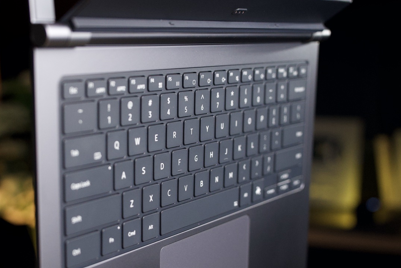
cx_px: 152
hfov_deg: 31.7
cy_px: 184
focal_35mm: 63
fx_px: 702
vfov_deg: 21.5
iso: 2500
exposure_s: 1/400
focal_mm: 34
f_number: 2.8
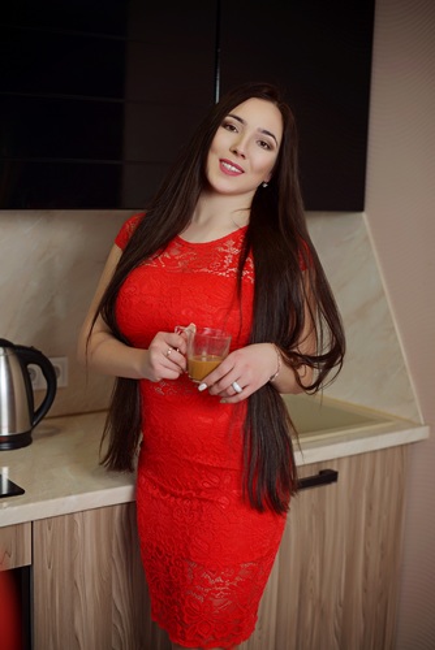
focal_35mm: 50
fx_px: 905
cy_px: 325
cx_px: 218
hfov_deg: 27.0
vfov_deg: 39.6
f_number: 2.5
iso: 80
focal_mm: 50
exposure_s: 1/125
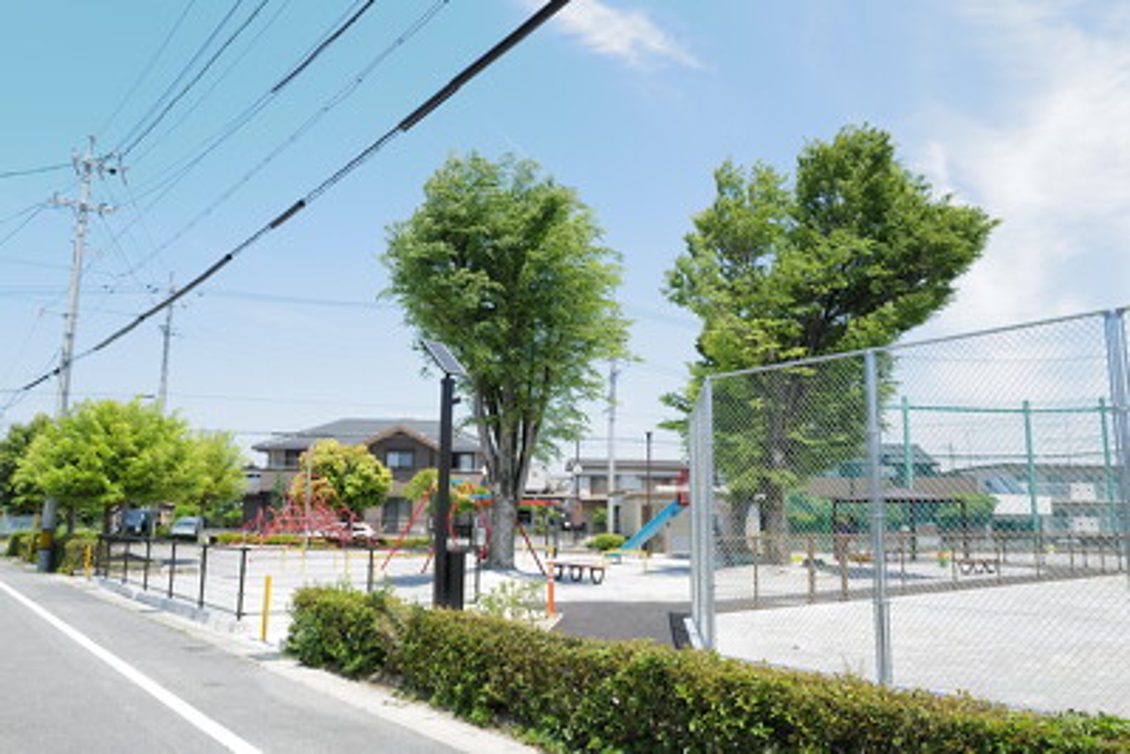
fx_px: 879
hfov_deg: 65.5
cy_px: 377
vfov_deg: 46.4
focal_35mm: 28
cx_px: 565
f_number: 4.5
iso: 100
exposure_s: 1/400
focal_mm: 28
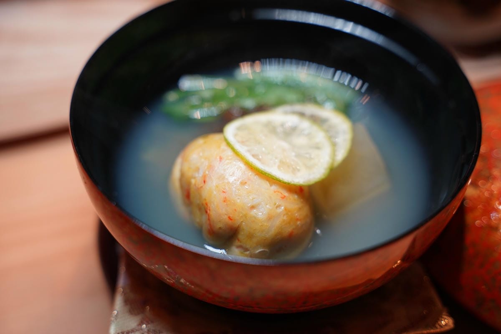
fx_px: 1044
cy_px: 167
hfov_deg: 27.0
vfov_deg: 18.2
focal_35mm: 75
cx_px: 250
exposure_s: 1/80
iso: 250
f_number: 4
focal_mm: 75
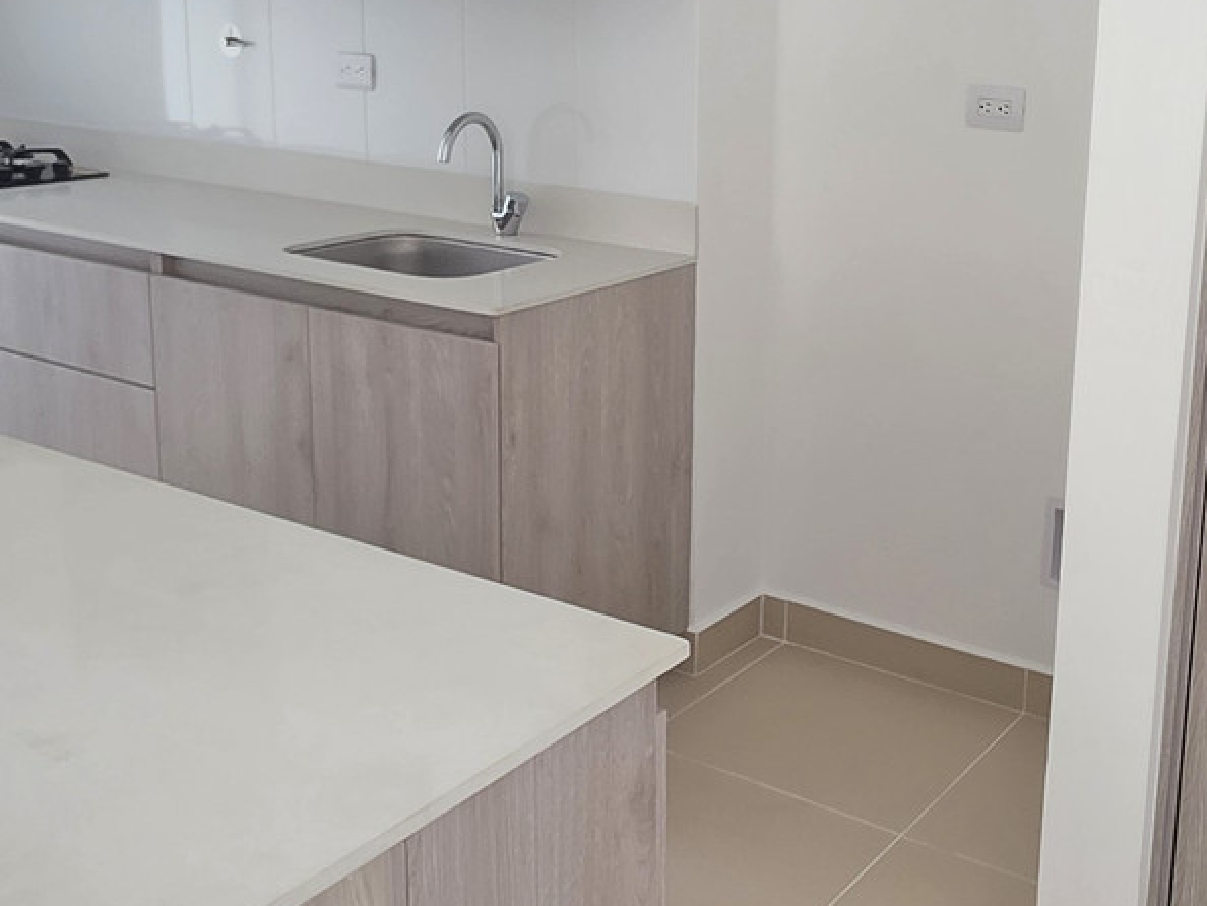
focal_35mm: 42
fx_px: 1465
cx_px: 797
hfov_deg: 44.2
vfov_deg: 34.2
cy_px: 345
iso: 200
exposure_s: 1/60
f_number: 1.9
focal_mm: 2.2
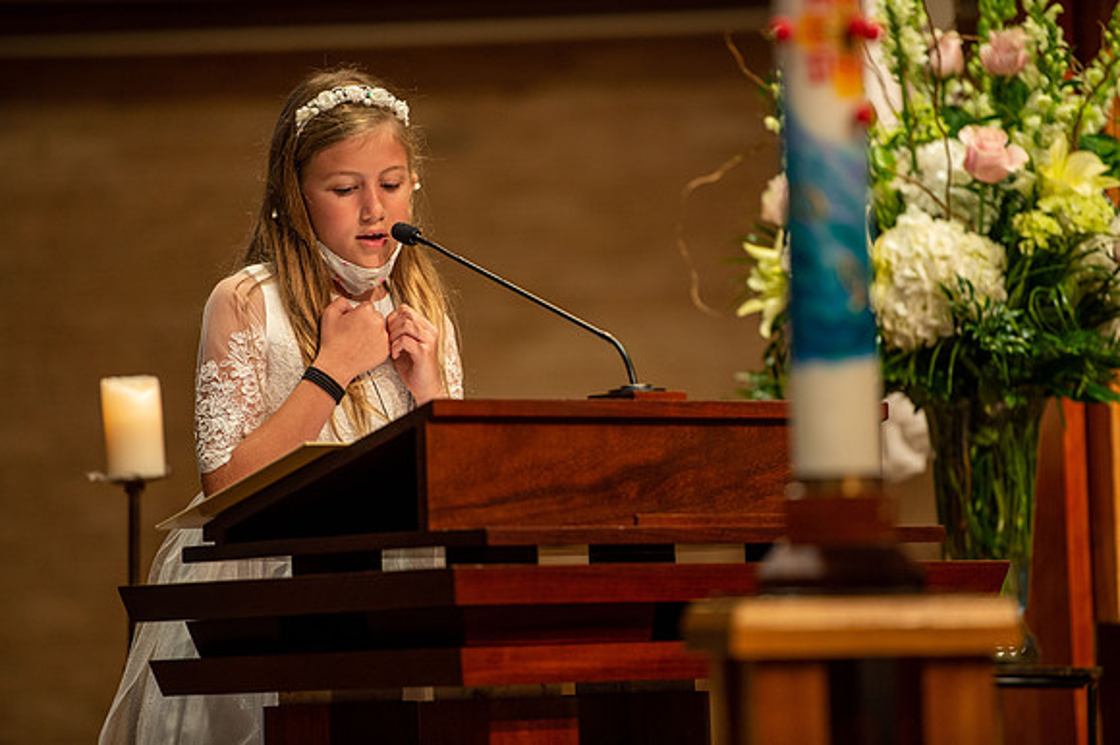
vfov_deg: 6.9
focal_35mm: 200
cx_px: 560
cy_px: 372
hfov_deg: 10.3
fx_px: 6218
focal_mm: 200
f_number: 2.8
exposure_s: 1/100
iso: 1600
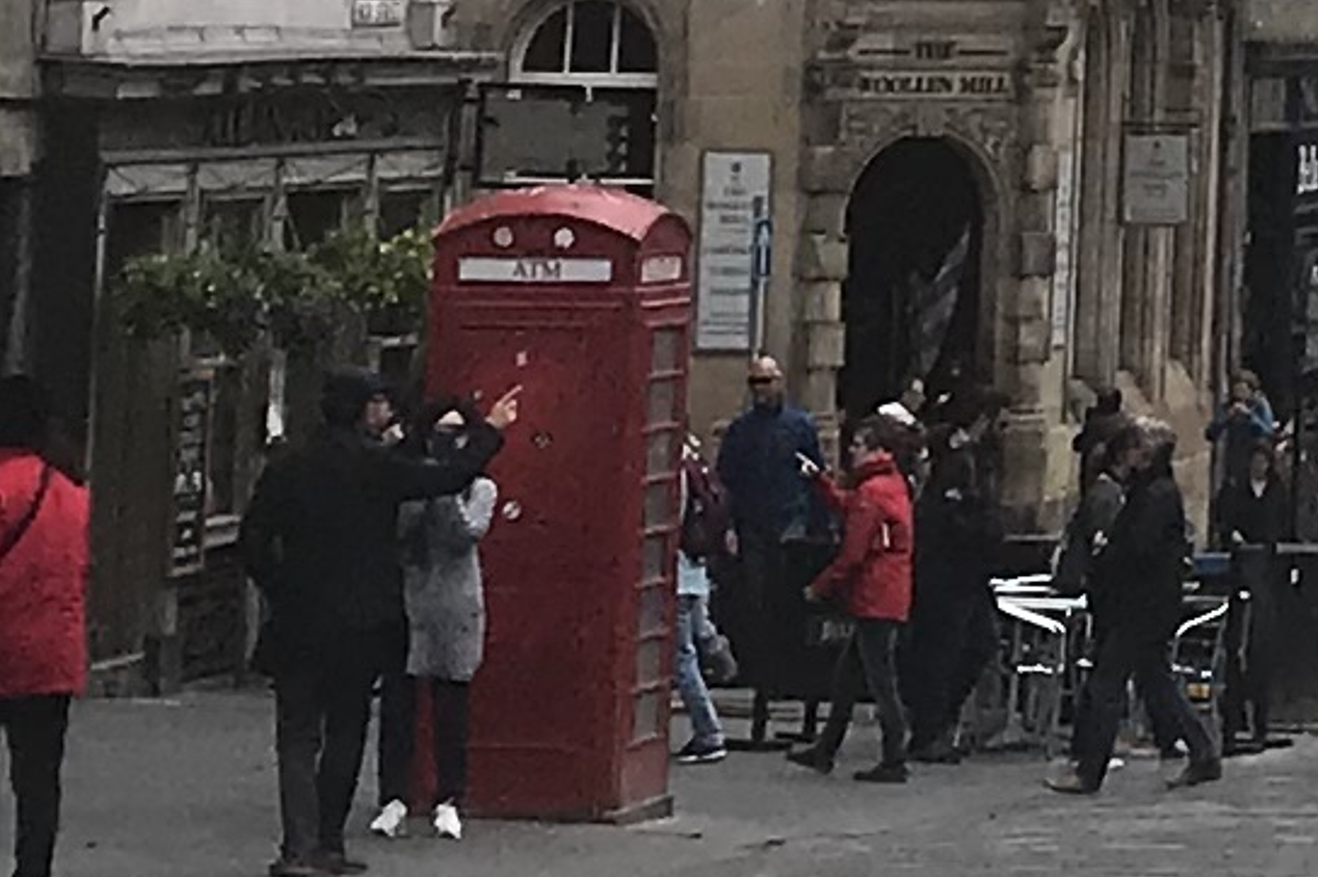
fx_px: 7903
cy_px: -1044
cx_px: 2164
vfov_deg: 6.1
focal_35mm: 216
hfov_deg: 9.2
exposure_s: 1/2457
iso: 20
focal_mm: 3.99
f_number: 1.8
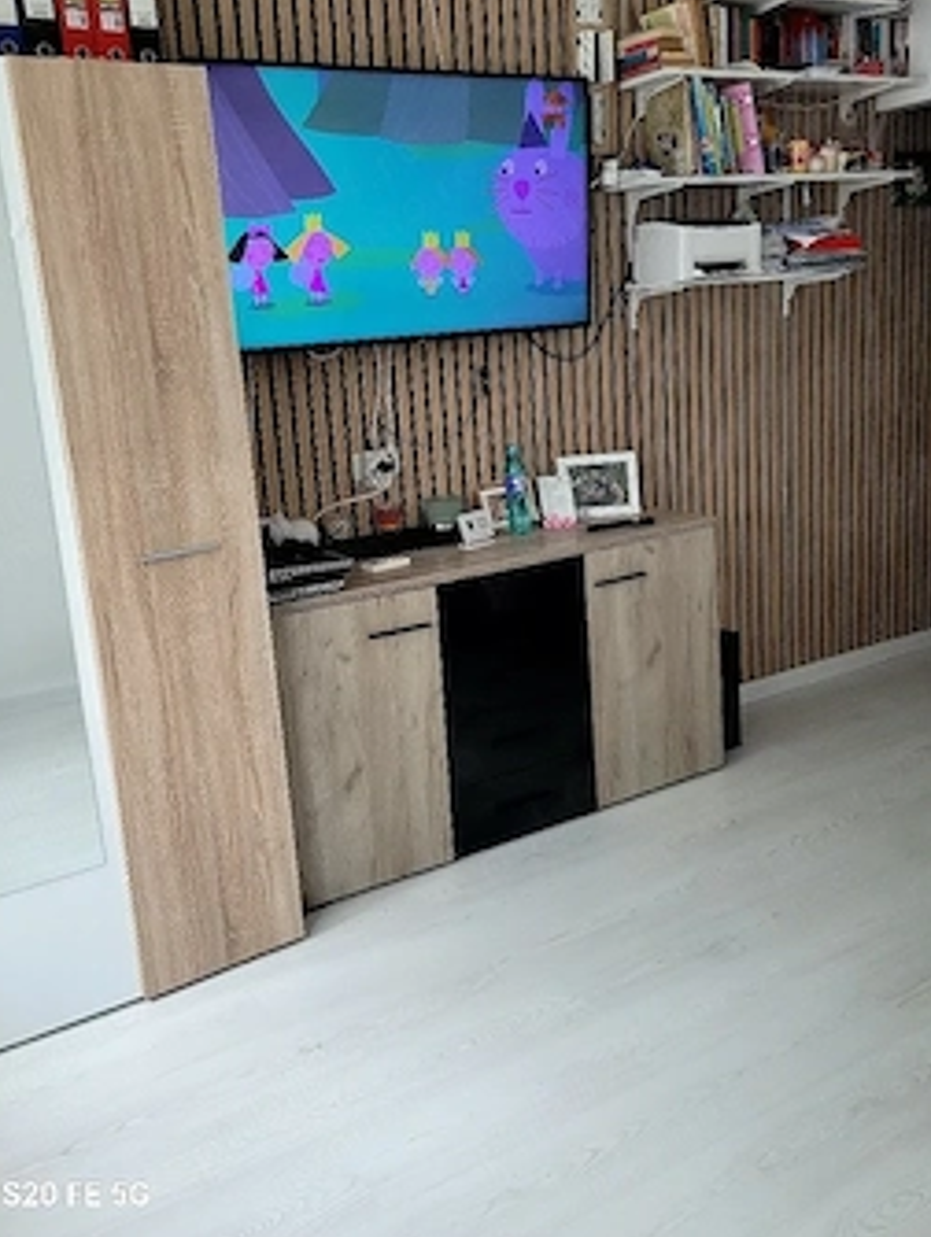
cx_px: 381
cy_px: 550
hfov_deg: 45.3
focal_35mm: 31
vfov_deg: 58.2
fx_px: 1110
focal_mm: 5.4
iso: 250
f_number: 1.8
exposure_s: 1/100
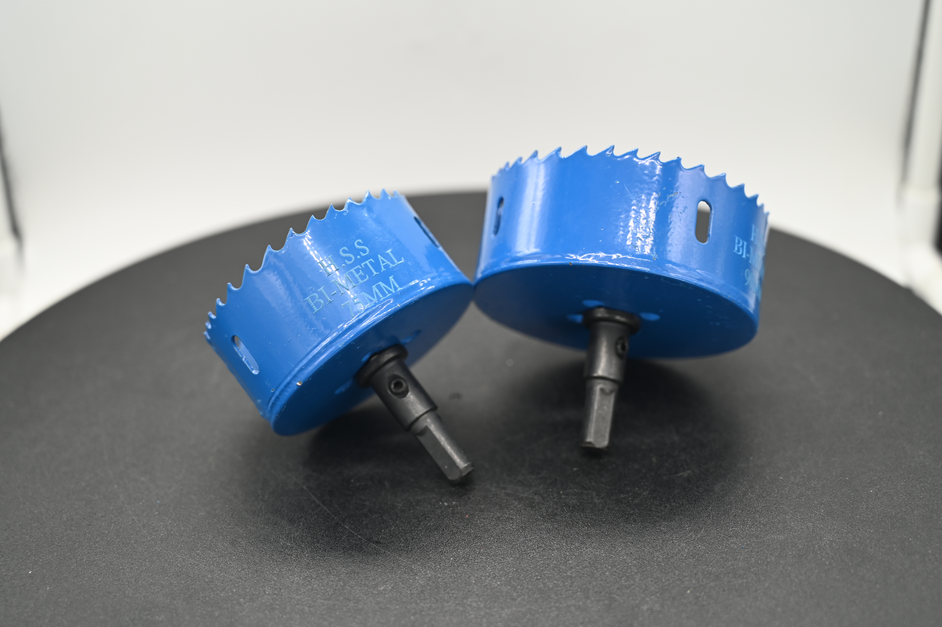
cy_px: 314
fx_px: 1281
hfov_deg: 40.4
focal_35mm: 49
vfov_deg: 27.5
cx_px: 471
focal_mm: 49
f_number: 4
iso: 360
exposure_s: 1/250
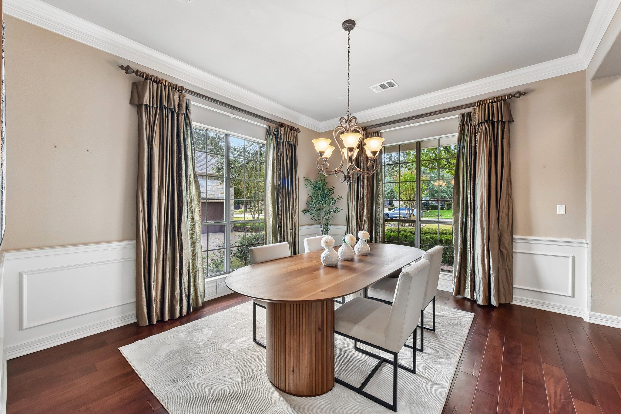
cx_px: 310
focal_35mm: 14
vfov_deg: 81.2
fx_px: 241
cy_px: 207
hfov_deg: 104.3
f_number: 8
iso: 320
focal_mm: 14
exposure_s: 1/15
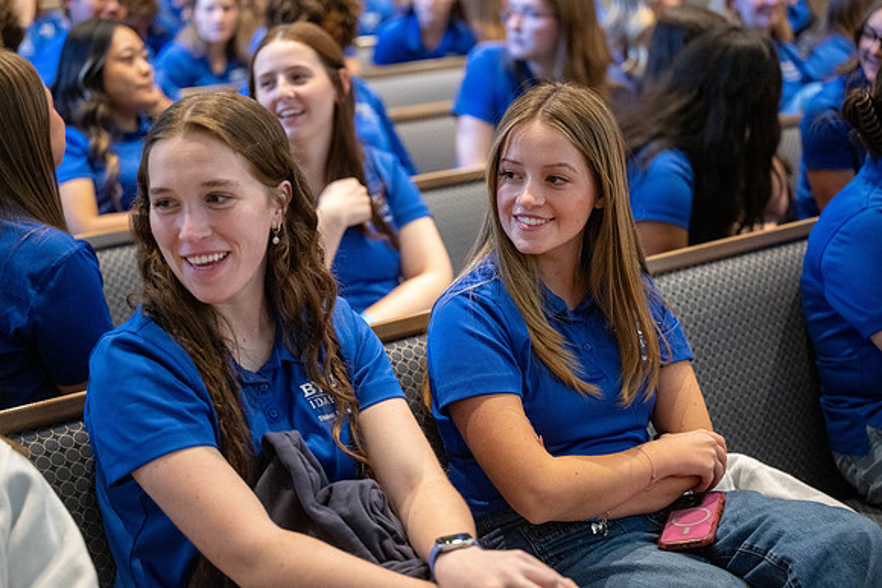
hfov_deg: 27.7
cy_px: 294
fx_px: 1789
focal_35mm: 73
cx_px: 441
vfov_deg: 18.7
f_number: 2.8
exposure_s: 1/160
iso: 3200
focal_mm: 73
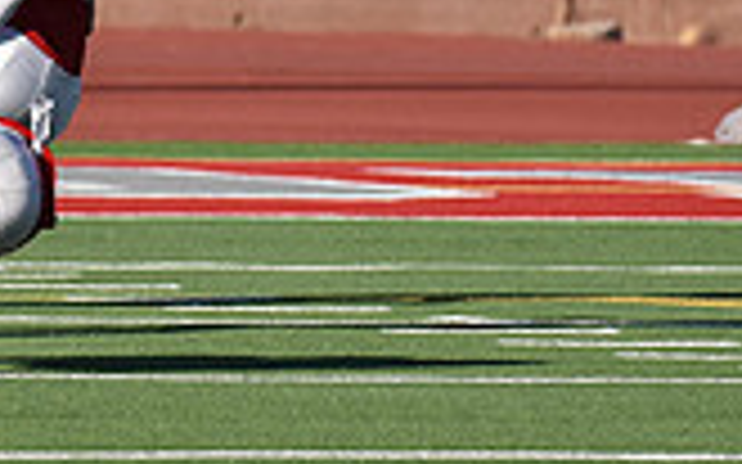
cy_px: 110
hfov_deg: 2.3
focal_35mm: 929
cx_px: 76
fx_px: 18780
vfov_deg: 1.4
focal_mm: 260
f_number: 5.6
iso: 560
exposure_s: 1/4000
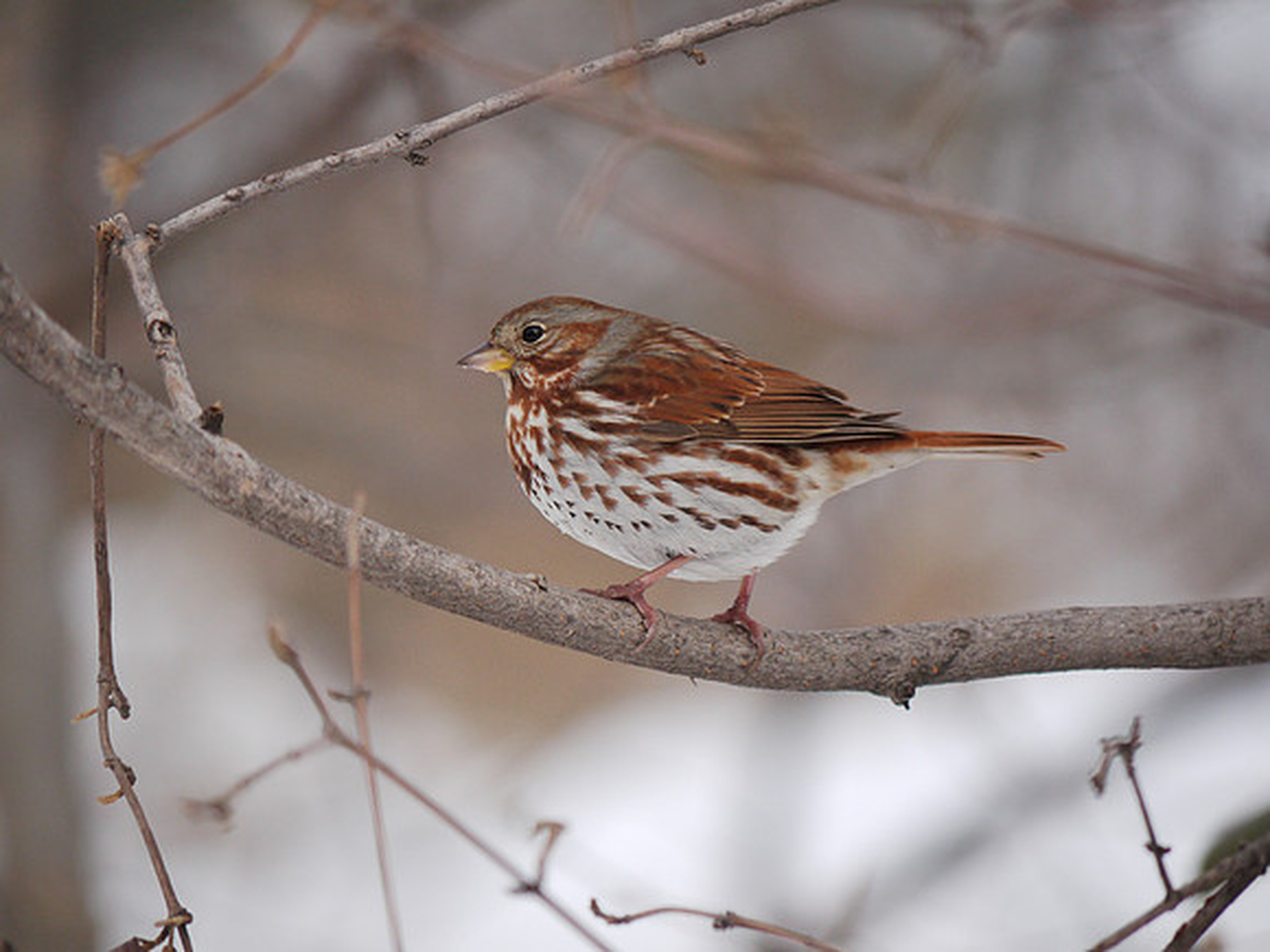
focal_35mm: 600
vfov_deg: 2.5
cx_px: 635
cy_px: 476
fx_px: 22013
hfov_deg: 3.3
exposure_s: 1/400
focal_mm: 300
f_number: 5.6
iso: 400
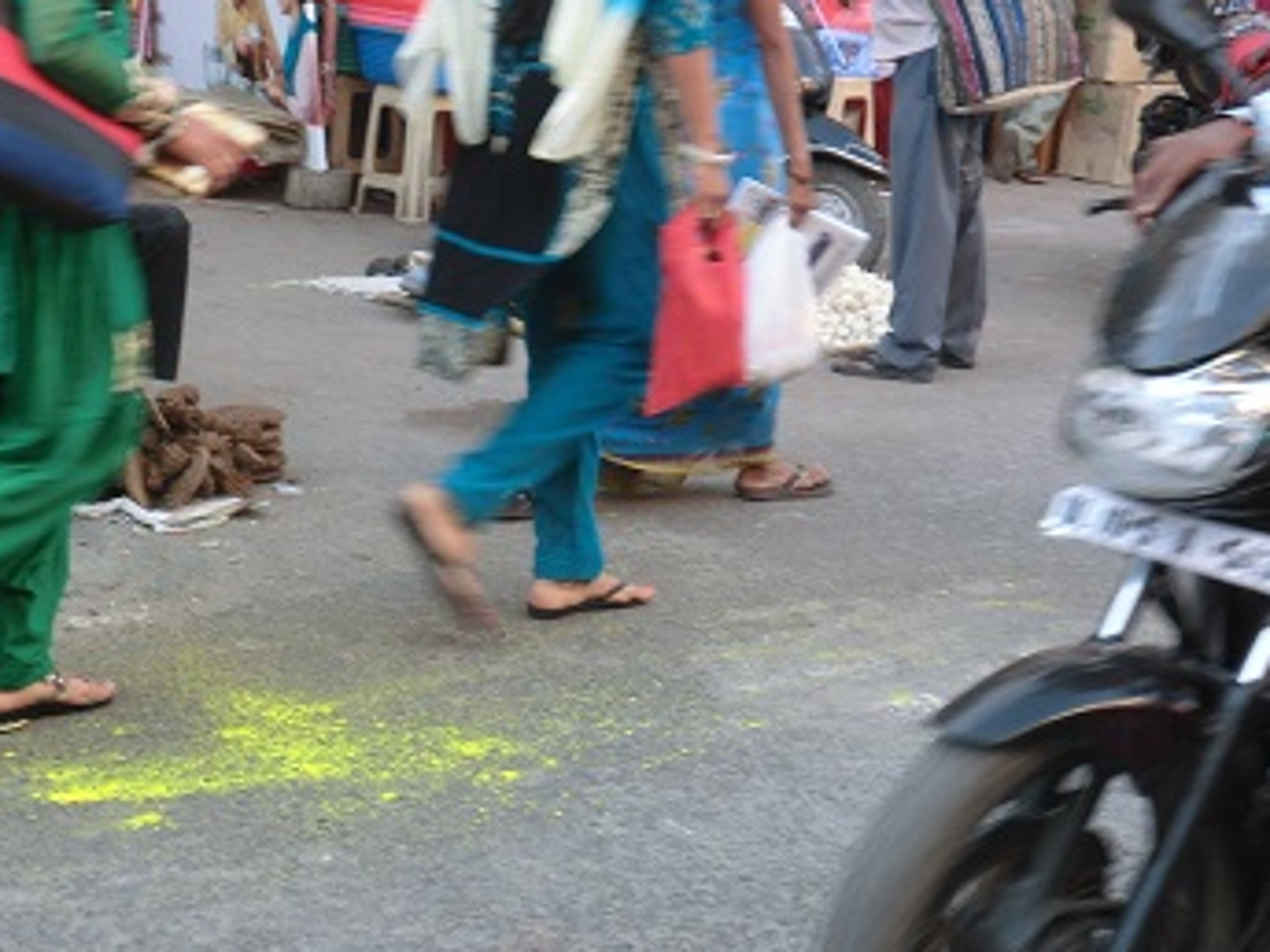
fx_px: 2348
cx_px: 454
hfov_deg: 30.1
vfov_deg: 22.8
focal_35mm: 64
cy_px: 688
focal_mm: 7.9
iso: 125
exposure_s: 1/60
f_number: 3.4
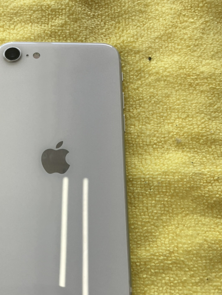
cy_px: 183
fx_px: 351
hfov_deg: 34.6
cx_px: 62
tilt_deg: -71.2
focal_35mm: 41
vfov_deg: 45.4
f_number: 1.8
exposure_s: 1/120
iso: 25
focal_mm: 3.99
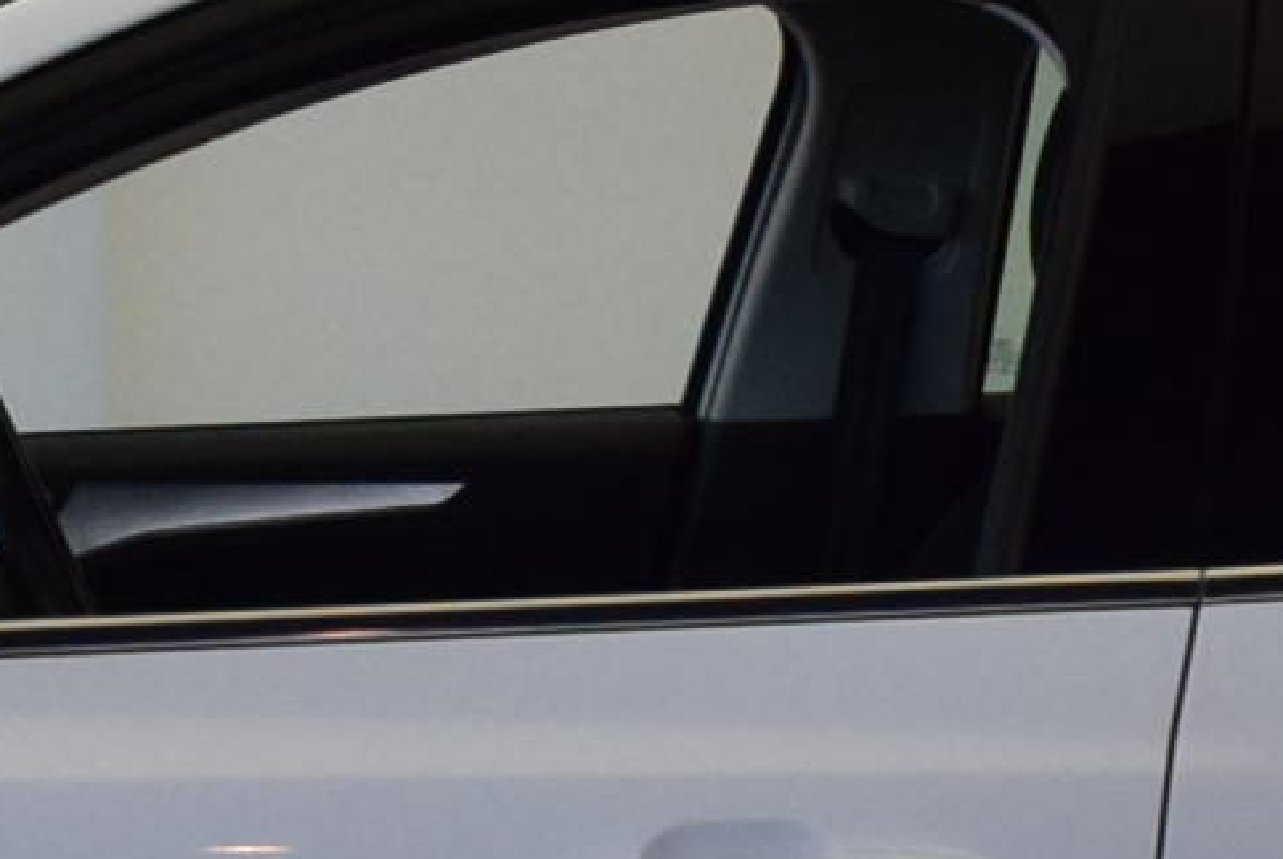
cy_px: 888
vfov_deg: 6.7
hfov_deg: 10.1
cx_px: 451
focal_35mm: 204
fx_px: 7279
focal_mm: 22
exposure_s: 1/1600
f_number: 3.8
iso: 1600
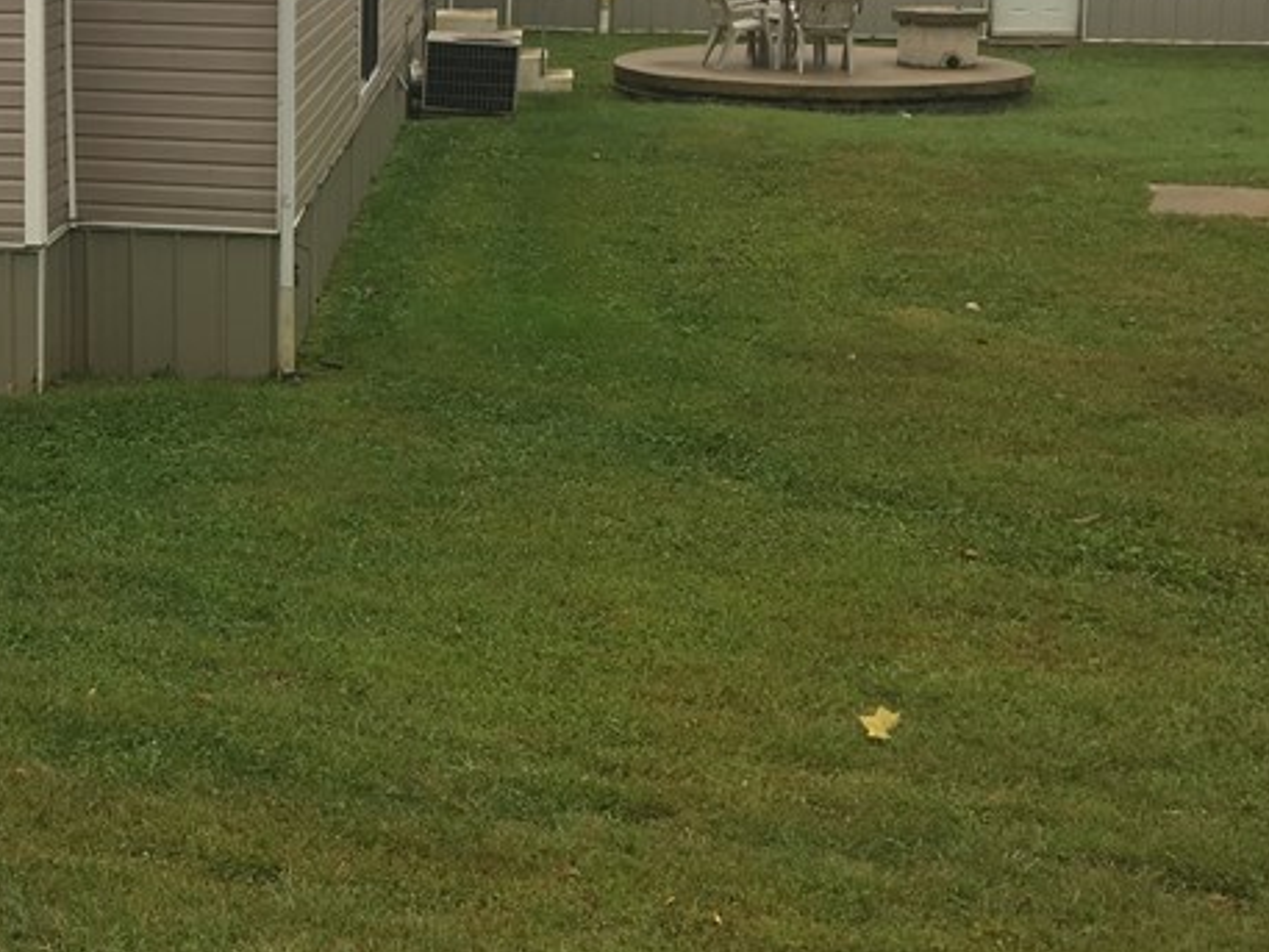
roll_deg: +1.8
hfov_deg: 28.1
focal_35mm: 65
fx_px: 2383
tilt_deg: -8.2
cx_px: 8
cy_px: 180
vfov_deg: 22.3
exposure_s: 1/240
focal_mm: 4.15
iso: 25
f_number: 2.2
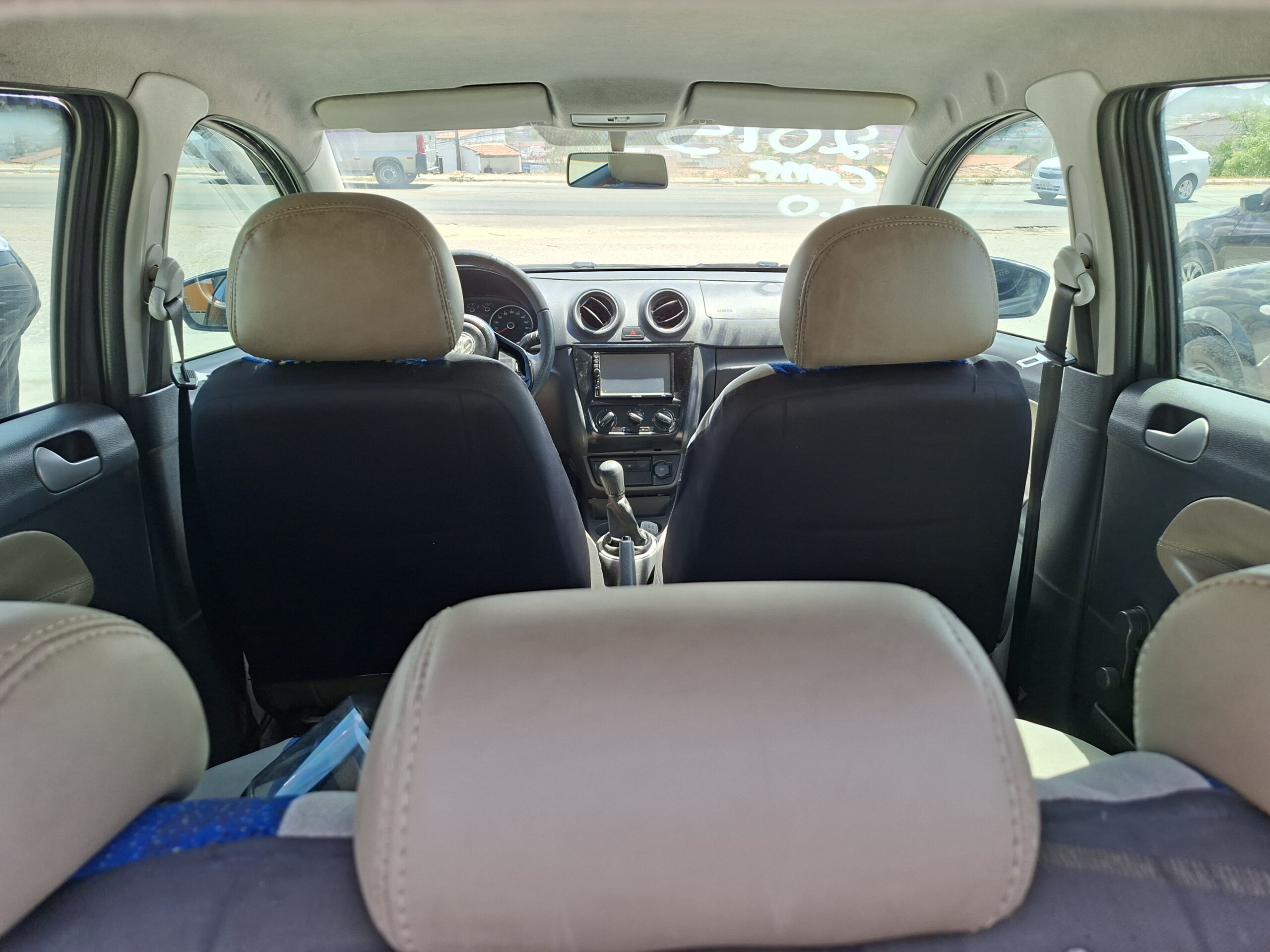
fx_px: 844
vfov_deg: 58.9
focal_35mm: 23
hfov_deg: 73.9
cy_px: 476
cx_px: 635
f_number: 1.8
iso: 50
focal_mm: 5.54
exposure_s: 1/194
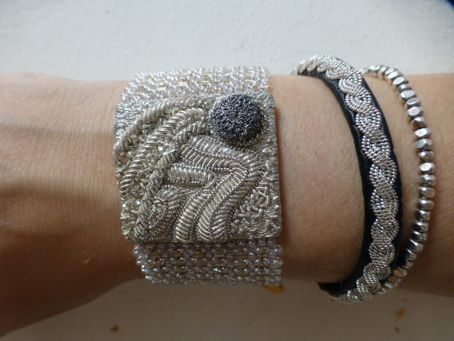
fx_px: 315
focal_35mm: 24
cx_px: 227
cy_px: 170
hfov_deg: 71.6
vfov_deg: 56.8
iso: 320
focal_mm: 4.3
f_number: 3.3
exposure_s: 1/60
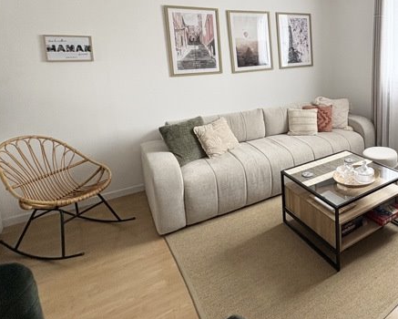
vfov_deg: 54.9
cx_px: 330
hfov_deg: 61.3
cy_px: 91
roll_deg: +1.4
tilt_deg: -7.5
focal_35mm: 25
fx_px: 295
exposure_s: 1/99
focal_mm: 2.22
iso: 64
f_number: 2.2
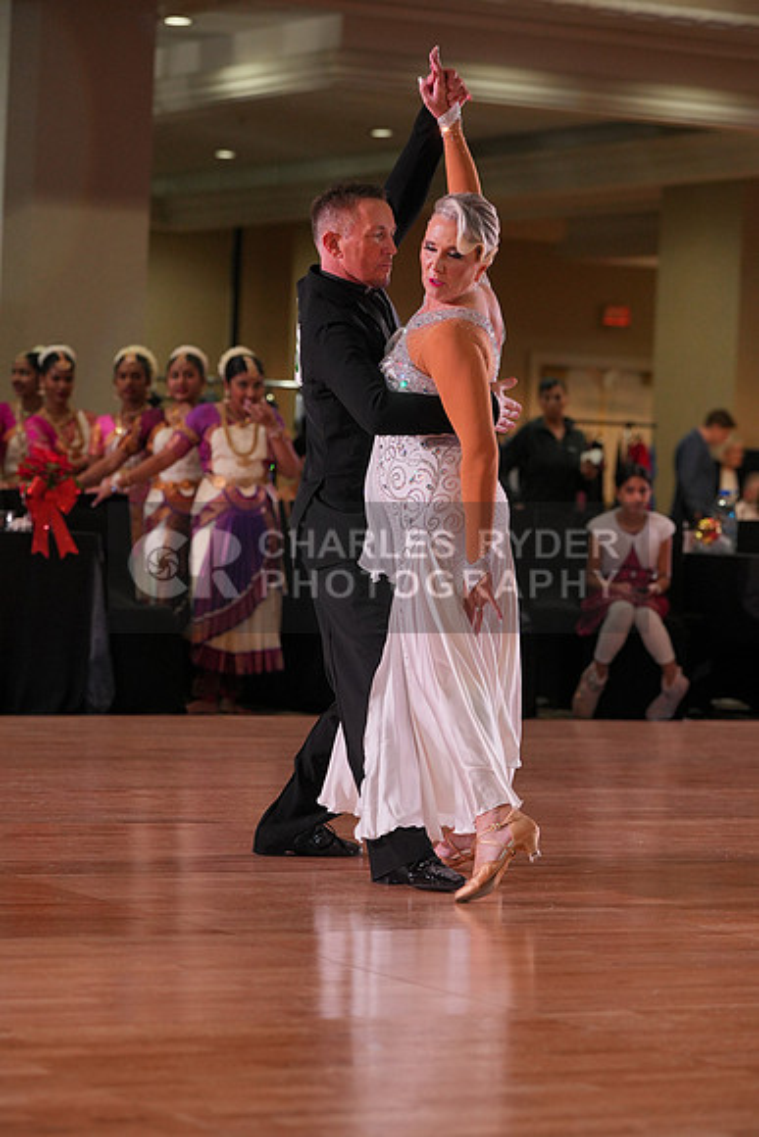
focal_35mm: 115
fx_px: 3634
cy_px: 568
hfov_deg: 11.9
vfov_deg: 17.8
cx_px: 380
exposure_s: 1/500
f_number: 4
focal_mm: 115
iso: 1600
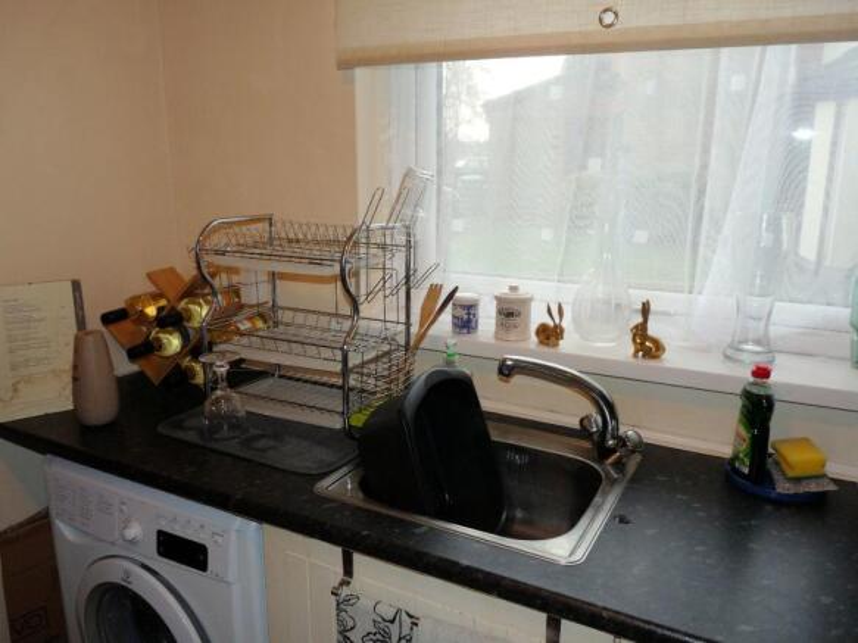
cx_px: 429
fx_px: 669
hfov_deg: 65.3
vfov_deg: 51.3
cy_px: 322
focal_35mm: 27
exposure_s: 1/30
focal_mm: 4.8
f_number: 2.8
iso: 100
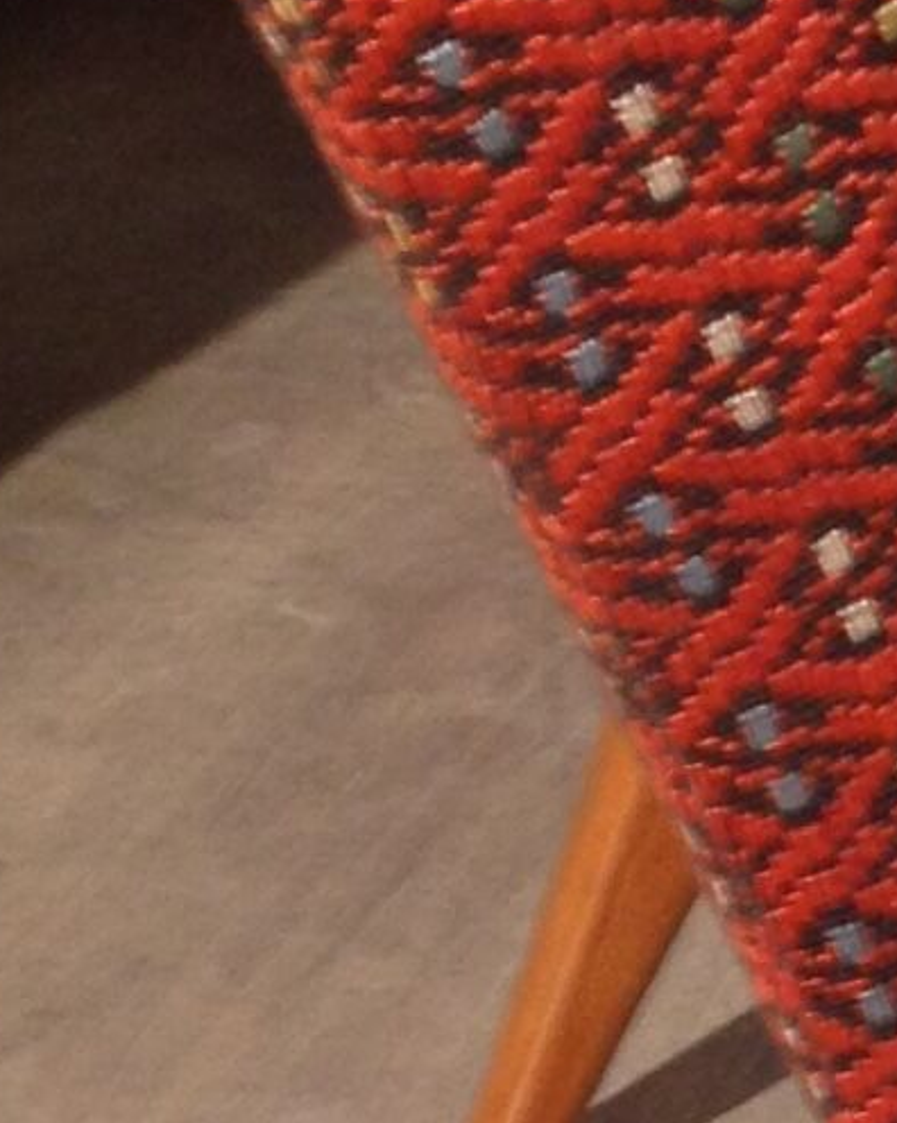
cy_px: 1198
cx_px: 1760
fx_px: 7476
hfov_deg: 6.7
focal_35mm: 225
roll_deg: -0.9
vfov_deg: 8.5
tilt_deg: -26.8
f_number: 2.4
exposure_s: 1/20
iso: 64
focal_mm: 4.28
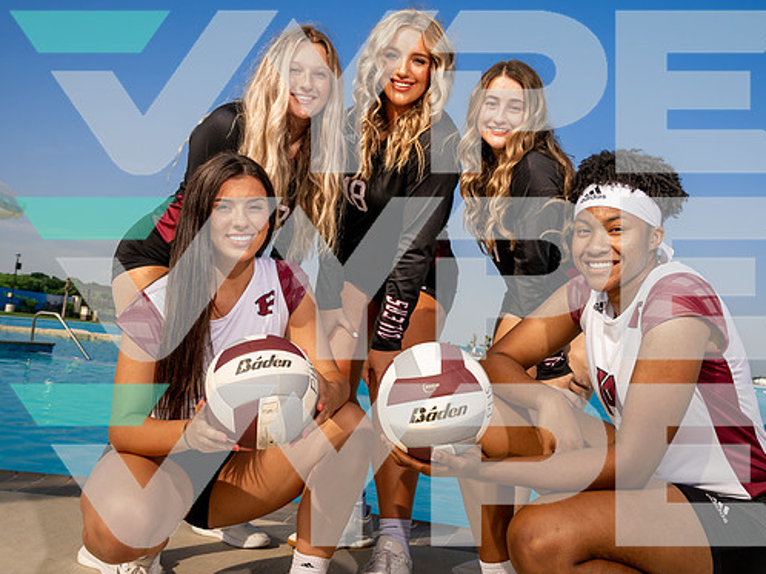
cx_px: 406
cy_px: 279
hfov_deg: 50.1
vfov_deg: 38.6
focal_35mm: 37
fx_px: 818
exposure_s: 1/320
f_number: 9
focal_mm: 33
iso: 100
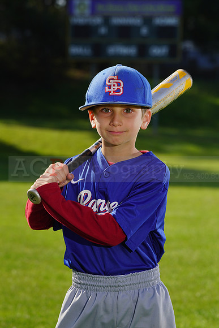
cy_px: 164
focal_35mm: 189
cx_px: 110
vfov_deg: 10.9
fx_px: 1723
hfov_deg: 7.3
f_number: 10
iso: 100
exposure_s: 1/250
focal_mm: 189
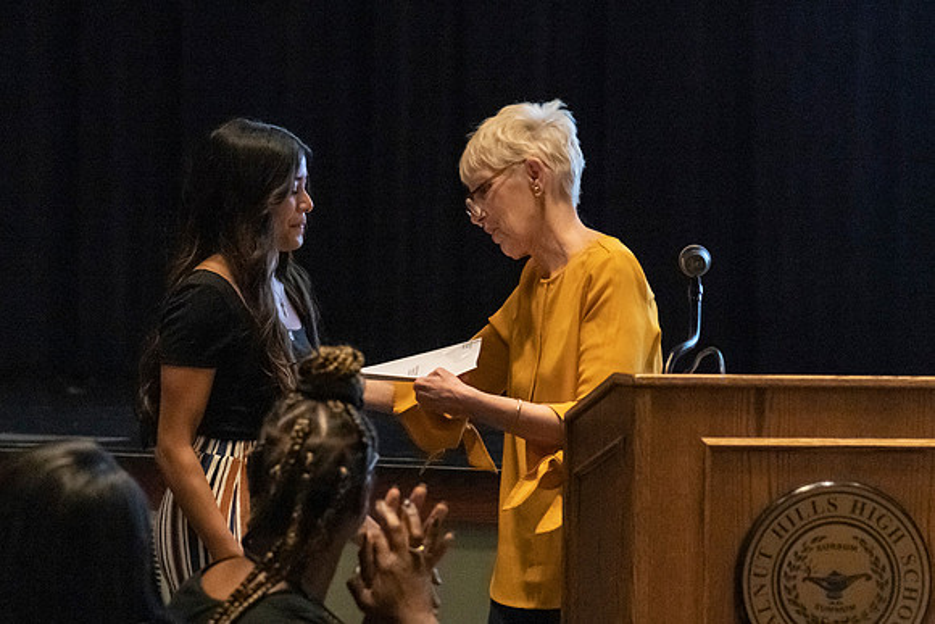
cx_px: 497
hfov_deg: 12.8
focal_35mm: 161
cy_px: 276
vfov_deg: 8.5
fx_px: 4176
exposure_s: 1/200
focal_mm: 105
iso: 10000
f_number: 4
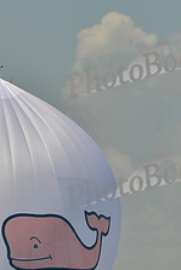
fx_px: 4314
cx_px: 4
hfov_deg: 2.4
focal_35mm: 573
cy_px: 259
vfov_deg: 3.6
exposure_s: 1/1250
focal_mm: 220
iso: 280
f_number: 10
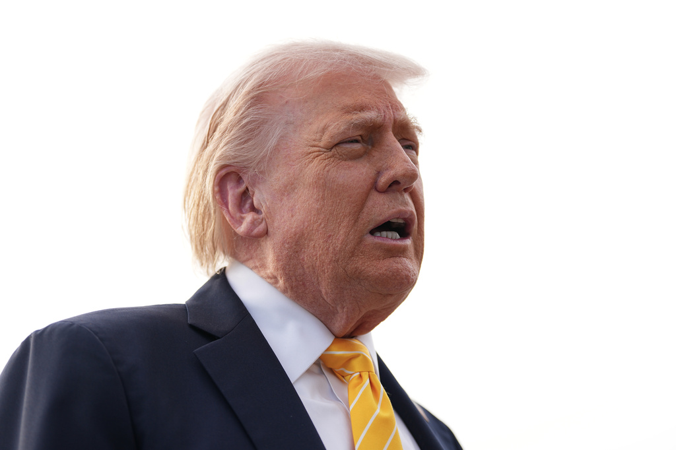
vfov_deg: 14.2
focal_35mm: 96
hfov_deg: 21.2
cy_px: 225
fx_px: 1802
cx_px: 338
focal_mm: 96
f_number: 2.8
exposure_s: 1/500
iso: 125
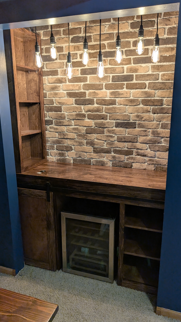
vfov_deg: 69.9
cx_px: 93
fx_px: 230
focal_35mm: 27
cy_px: 160
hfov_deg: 42.9
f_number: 1.68
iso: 37
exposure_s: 1/60
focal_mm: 6.9
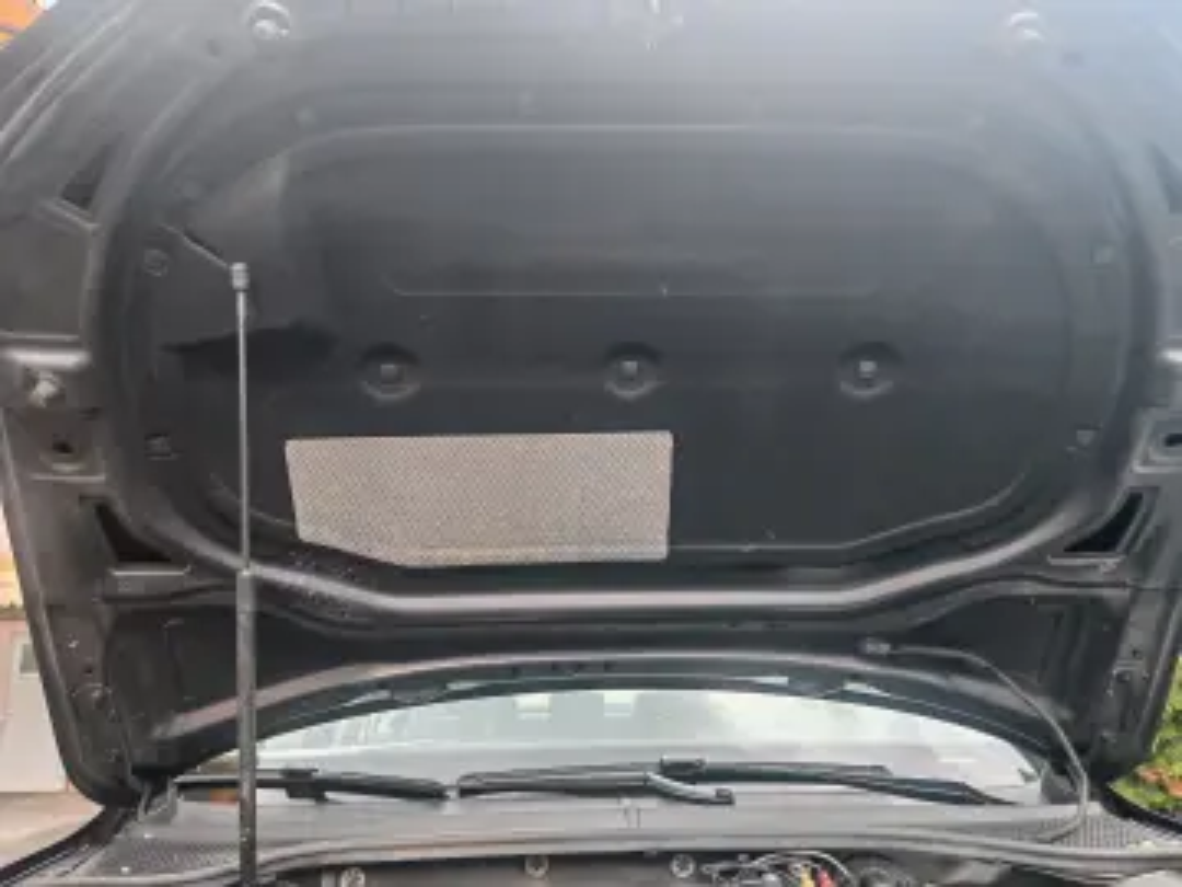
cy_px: 444
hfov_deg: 65.3
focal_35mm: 27
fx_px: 922
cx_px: 591
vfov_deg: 51.4
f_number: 1.9
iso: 160
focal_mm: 6.67
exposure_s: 1/50
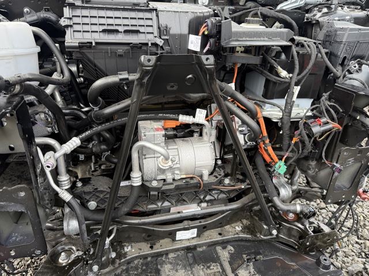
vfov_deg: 56.8
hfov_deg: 71.6
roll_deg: -0.9
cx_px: 184
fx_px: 256
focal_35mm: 24
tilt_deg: -26.9
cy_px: 138
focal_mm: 6.76
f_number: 1.78
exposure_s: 1/309
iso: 100
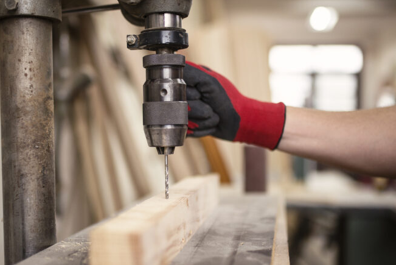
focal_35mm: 43
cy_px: 142
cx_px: 170
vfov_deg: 31.2
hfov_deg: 45.3
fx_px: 473
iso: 640
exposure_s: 1/400
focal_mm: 35
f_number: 1.4
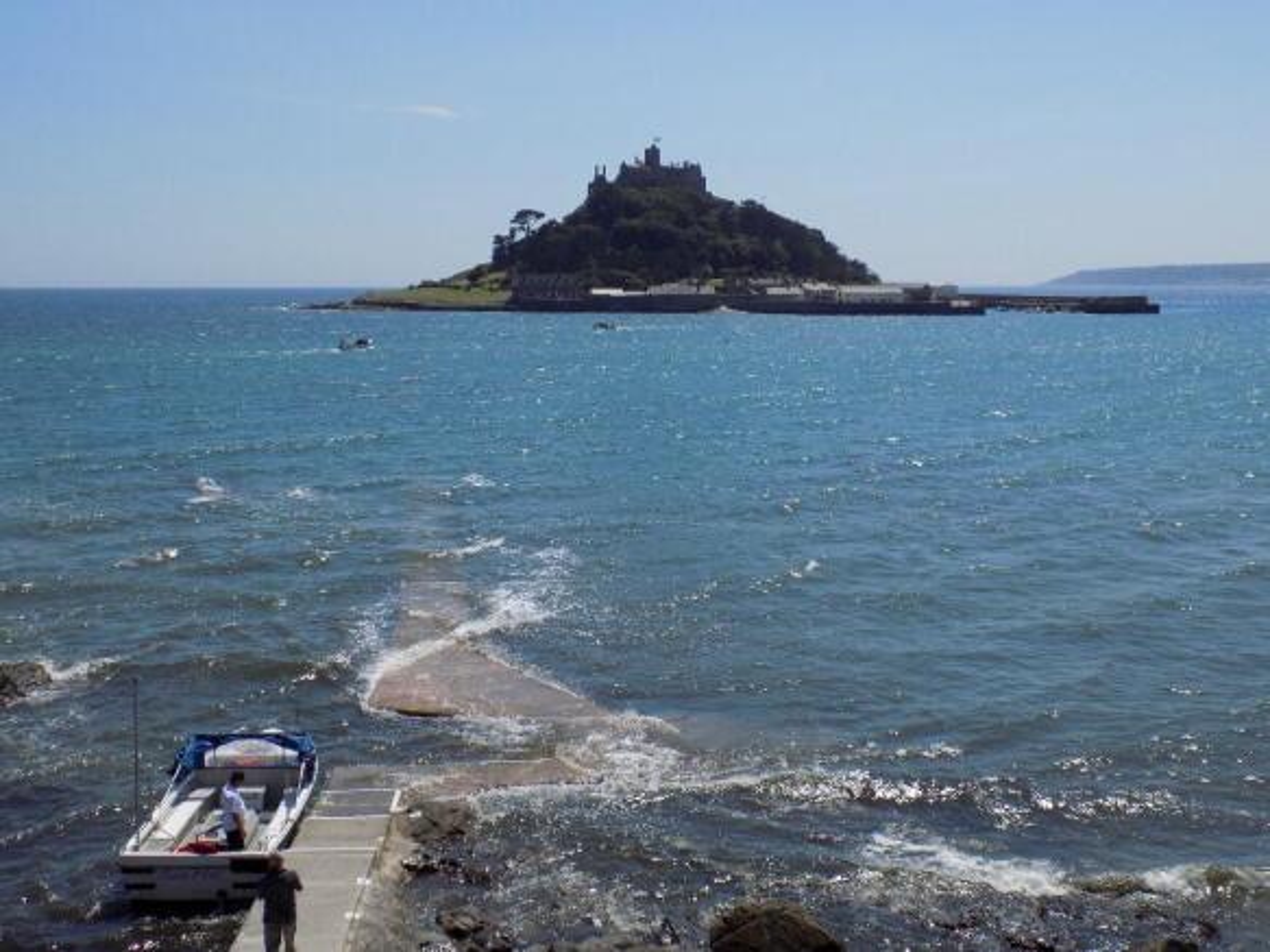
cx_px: 635
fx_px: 1504
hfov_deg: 45.8
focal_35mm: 41
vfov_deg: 35.1
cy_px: 476
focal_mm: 7.3
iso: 80
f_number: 11.5
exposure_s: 1/160
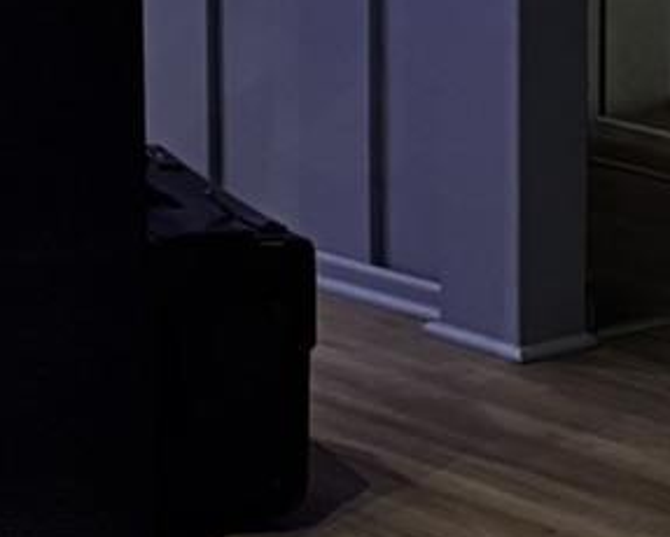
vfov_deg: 8.9
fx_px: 3314
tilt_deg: -3.1
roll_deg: +1.4
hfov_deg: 10.0
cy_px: -423
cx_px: -990
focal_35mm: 167
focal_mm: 6.76
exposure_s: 1/59
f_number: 1.78
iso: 500
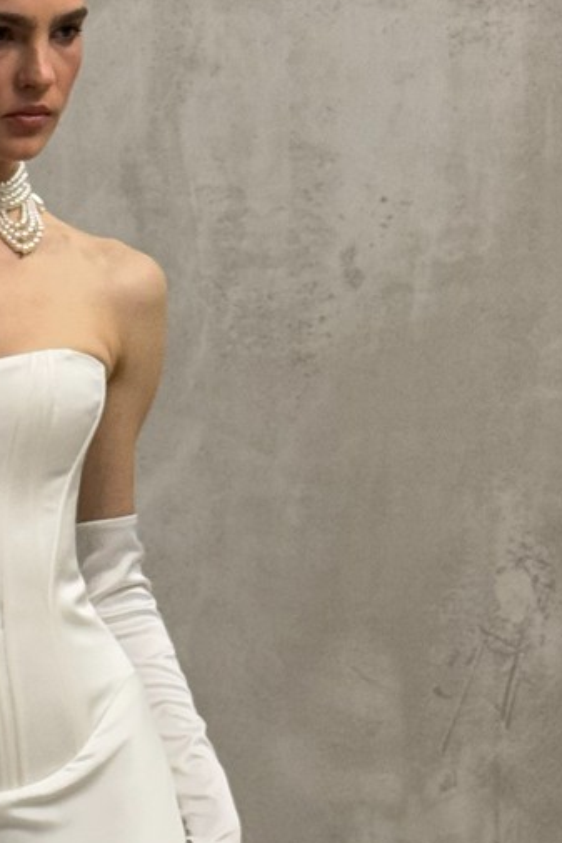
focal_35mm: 158
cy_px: 653
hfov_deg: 8.5
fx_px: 3702
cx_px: -218
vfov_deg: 13.0
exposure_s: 1/68
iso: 100
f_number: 1.78
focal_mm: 6.76
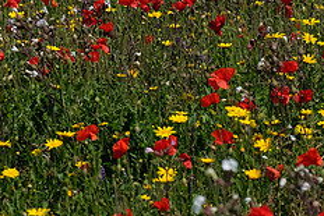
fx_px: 4124
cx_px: 113
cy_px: -12
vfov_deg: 3.0
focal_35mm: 458
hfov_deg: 4.5
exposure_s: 1/400
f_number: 11
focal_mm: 121.8
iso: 200
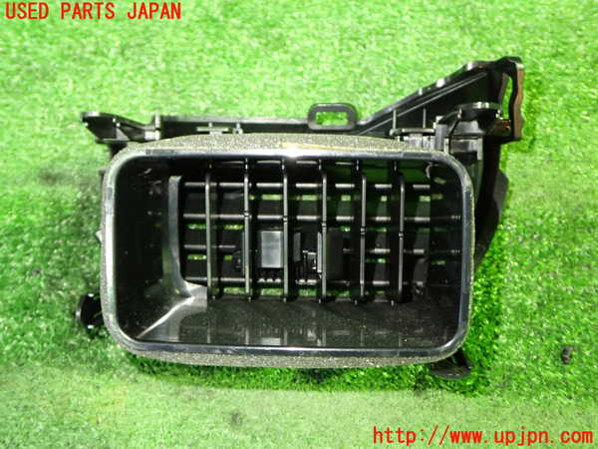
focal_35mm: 32
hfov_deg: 56.8
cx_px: 299
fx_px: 553
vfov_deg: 44.2
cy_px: 224
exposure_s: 1/20
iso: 800
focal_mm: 5.79
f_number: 2.4
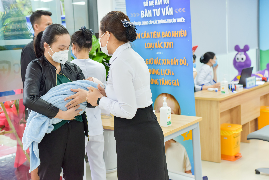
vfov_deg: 27.0
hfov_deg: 39.6
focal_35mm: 50
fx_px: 374
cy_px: 90
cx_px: 134
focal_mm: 50
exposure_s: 1/200
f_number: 3.5
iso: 640
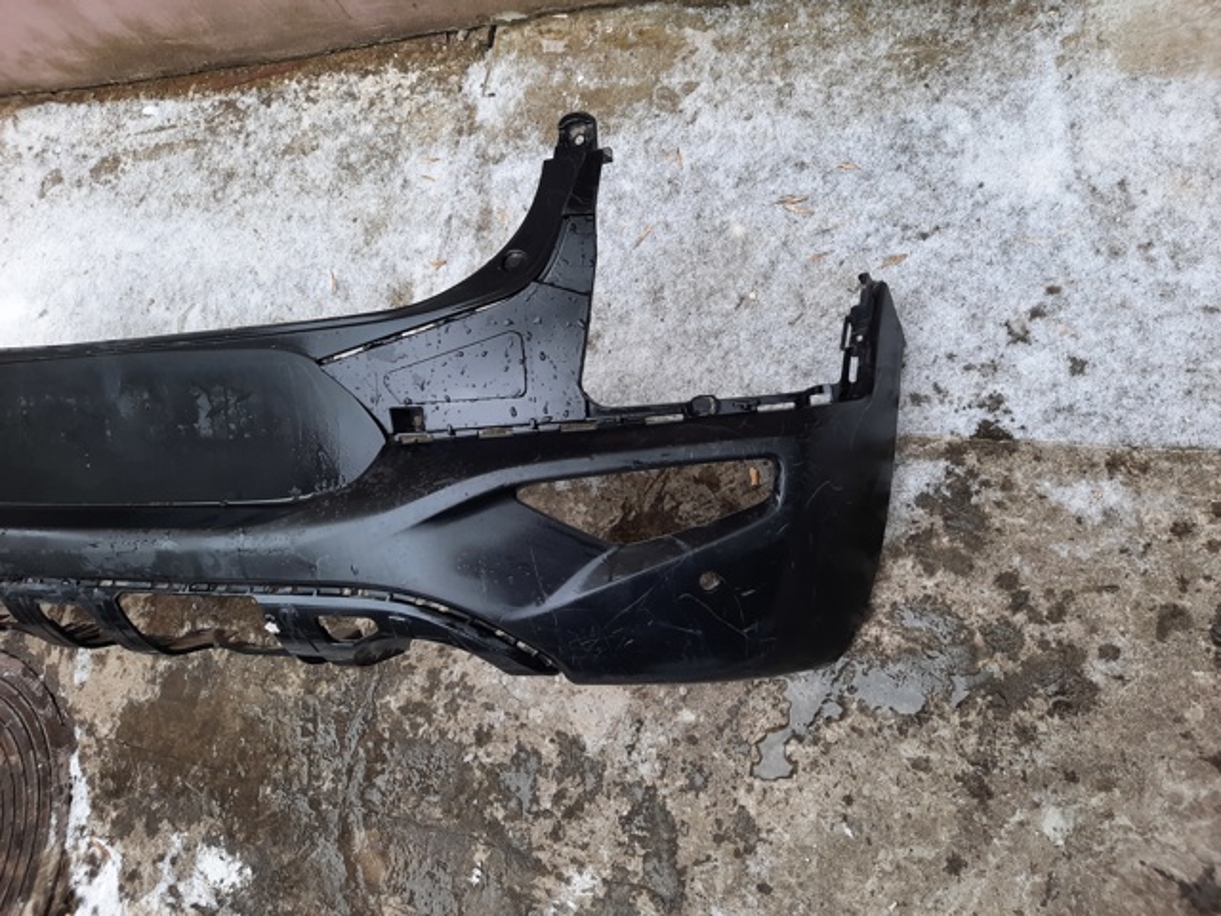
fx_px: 882
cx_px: 610
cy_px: 458
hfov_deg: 69.4
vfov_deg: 54.9
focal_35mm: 25
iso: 50
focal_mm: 4.6
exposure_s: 1/100
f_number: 2
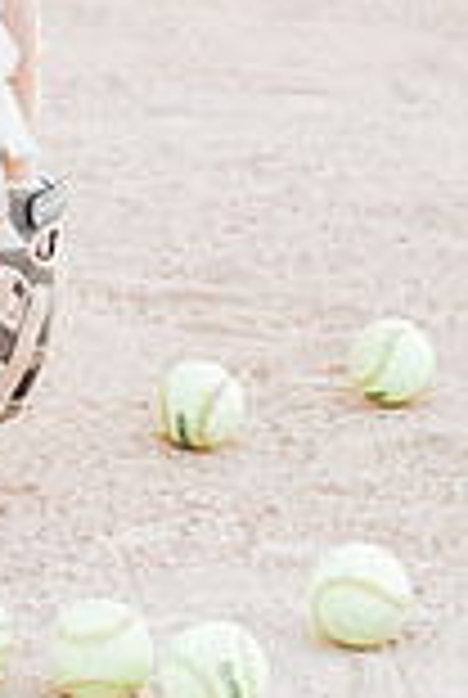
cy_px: -185
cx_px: -112
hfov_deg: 5.6
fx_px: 4775
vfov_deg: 8.3
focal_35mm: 246
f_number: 2.8
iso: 160
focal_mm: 85
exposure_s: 1/400
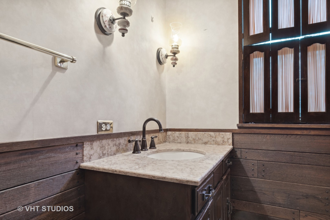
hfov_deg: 81.2
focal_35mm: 21
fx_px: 192
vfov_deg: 59.5
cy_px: 110
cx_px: 165
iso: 200
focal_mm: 14
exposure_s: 1/1.67
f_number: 9
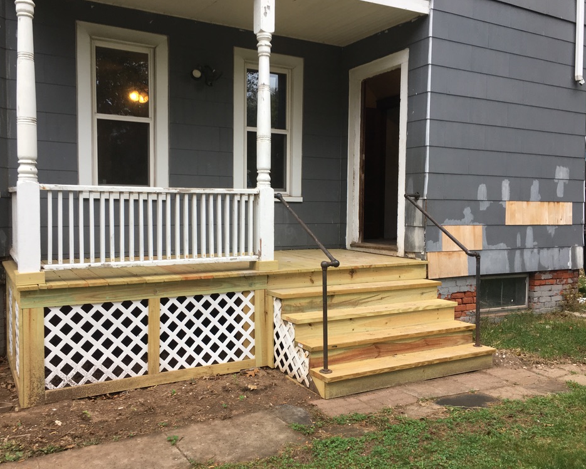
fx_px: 538
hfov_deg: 57.1
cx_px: 266
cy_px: 230
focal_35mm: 31
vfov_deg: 47.1
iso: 40
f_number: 2.2
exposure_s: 1/120
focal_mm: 4.15
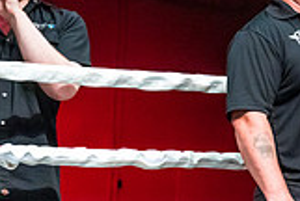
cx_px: 537
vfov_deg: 5.5
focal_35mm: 252
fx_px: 2104
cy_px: 107
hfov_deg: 7.9
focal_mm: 70
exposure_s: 1/1000
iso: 4000
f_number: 4
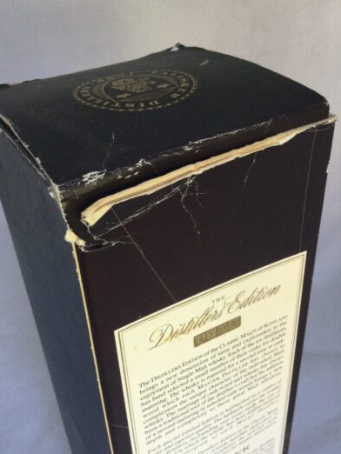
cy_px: 240
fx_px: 499
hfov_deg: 37.7
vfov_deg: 48.9
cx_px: 180
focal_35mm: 38
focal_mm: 3.3
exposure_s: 1/33
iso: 100
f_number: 2.4
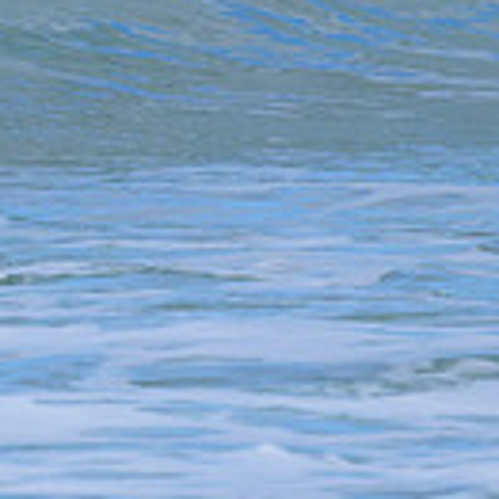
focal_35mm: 4143
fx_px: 67568
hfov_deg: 0.4
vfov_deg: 0.4
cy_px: -256
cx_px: -440
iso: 360
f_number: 6.3
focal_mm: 800
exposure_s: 1/2000
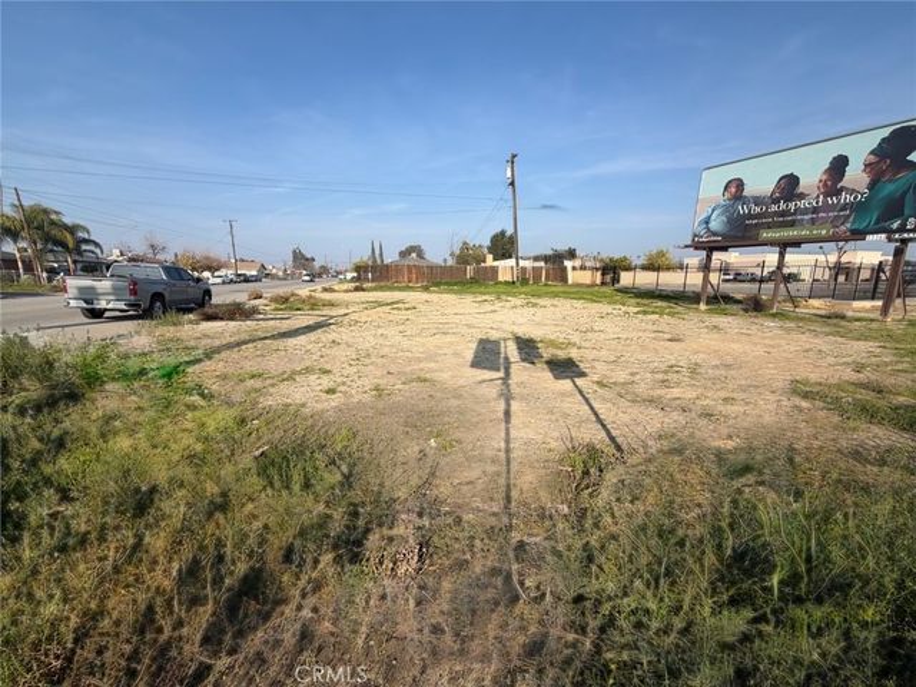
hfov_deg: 102.1
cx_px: 458
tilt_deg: -10.7
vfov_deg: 85.7
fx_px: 370
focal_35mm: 14
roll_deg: -0.1
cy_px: 344
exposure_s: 1/789
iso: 20
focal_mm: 2.22
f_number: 2.2
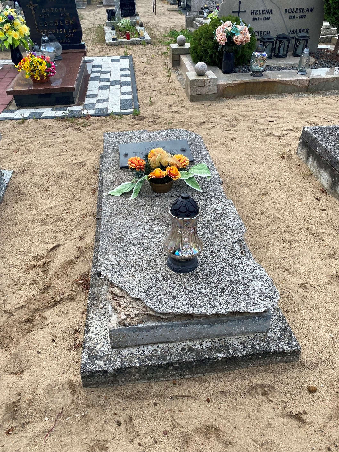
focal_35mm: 26
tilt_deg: -37.5
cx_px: 170
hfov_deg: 53.1
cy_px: 226
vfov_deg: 67.3
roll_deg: +1.1
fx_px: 340
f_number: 1.8
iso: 32
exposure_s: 1/1258
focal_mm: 4.25
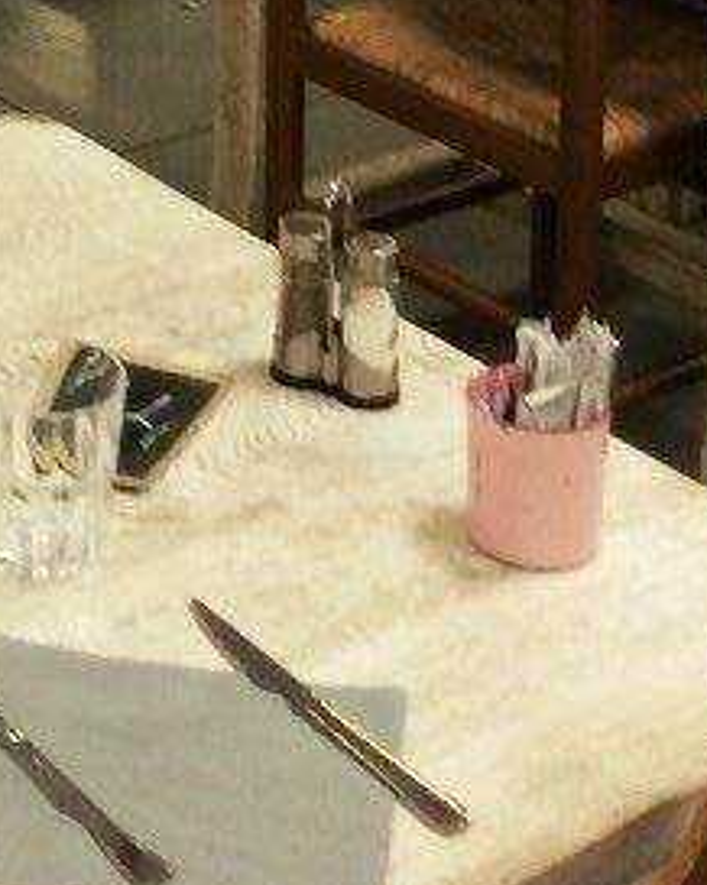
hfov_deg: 12.8
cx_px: -183
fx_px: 3064
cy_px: -648
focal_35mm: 117
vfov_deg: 14.6
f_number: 2.4
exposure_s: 1/25
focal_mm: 3.3
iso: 64
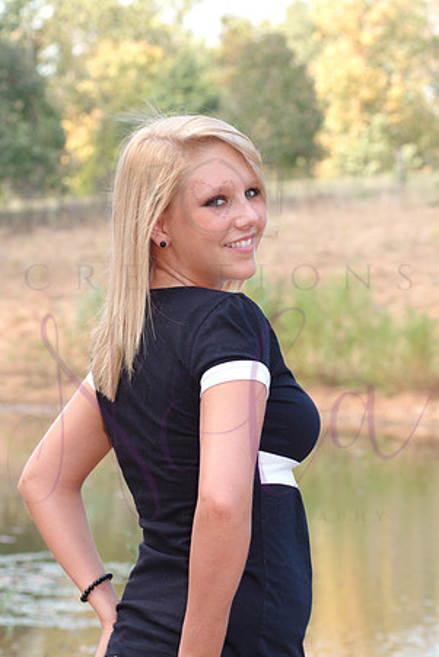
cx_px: 220
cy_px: 328
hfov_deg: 11.6
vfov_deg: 17.3
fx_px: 2162
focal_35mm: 118
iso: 400
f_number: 6.7
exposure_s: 1/125
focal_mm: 79
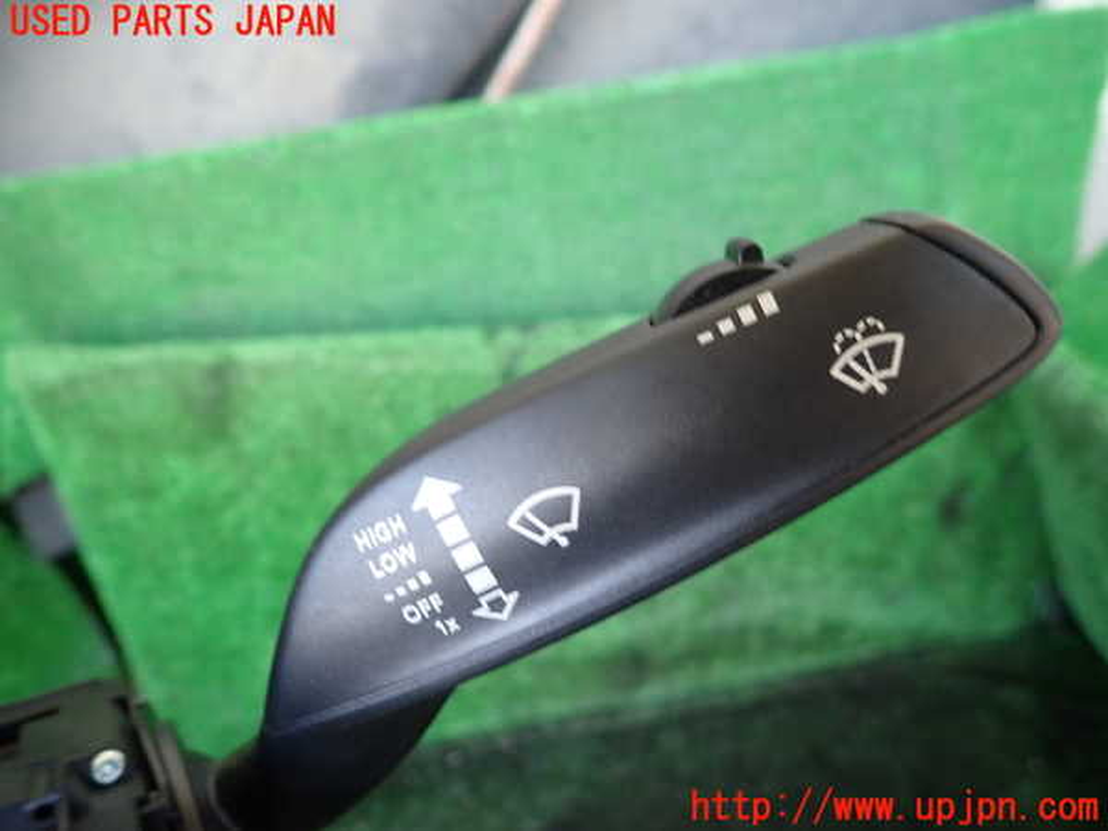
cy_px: 416
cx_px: 554
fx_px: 800
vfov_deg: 54.9
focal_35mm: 25
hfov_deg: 69.4
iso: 200
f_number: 2
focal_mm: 4.5
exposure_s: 1/40
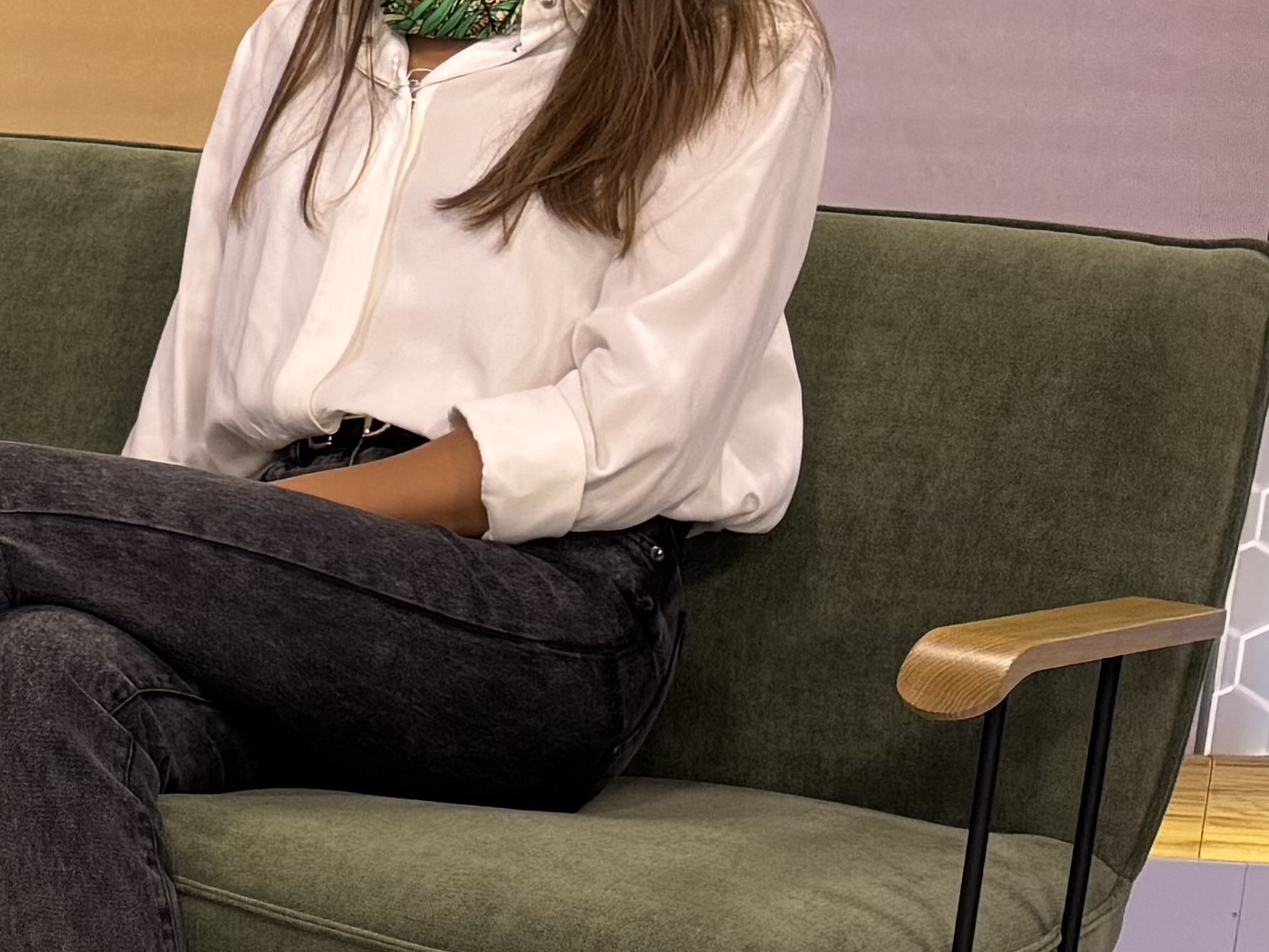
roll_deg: -1.1
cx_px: -1290
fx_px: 3960
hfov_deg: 14.8
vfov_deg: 13.7
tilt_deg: -11.6
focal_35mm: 108
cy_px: 561
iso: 125
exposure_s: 1/118
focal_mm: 6.76
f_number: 1.78
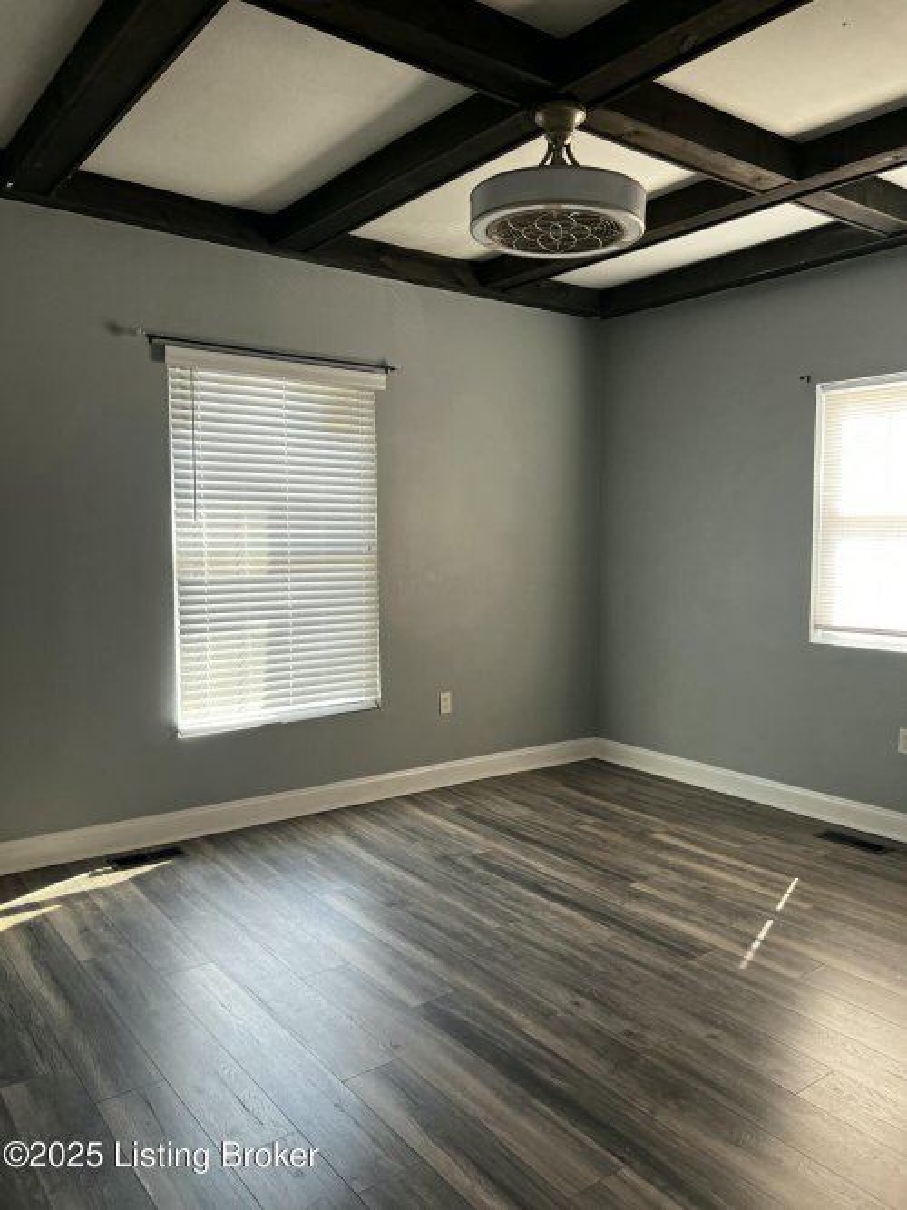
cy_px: 605
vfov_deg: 67.3
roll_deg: -0.2
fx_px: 909
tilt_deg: -4.0
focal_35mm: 26
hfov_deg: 53.0
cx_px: 454
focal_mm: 5.7
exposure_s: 1/121
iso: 100
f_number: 1.5
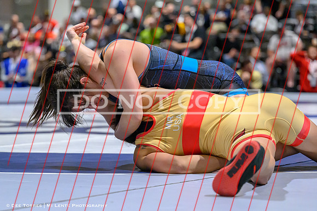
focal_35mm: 127
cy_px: 113
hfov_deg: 16.1
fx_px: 1121
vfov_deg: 10.8
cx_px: 112
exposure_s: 1/640
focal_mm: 92
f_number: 2.8
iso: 5600
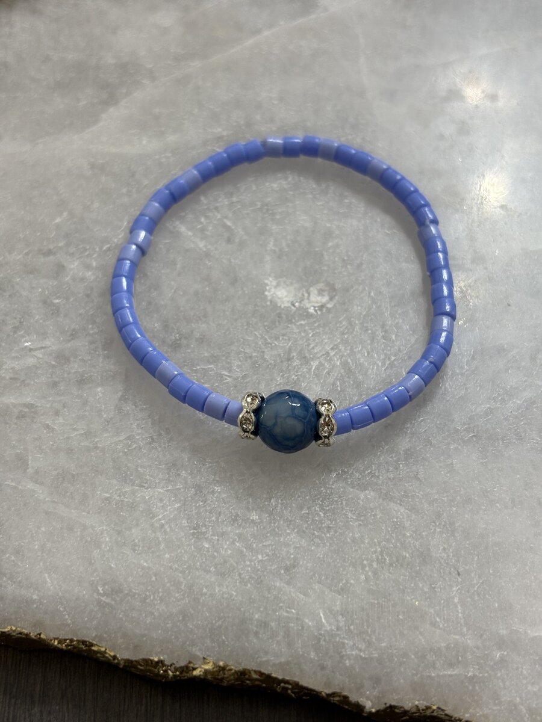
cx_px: 271
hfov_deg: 28.0
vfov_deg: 36.8
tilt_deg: -55.7
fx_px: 1086
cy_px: 361
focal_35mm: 52
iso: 64
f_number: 1.6
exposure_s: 1/60
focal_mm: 5.96
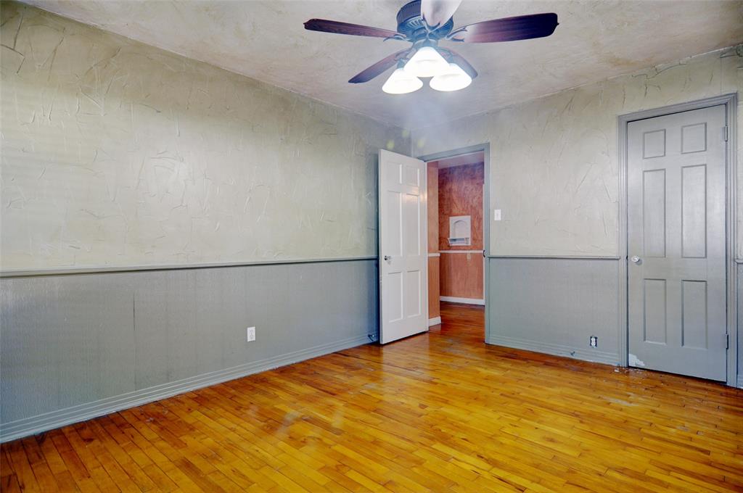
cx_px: 372
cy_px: 246
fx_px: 371
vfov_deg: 67.2
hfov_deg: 90.1
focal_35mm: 18
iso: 200
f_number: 5
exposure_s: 1/30
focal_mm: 12
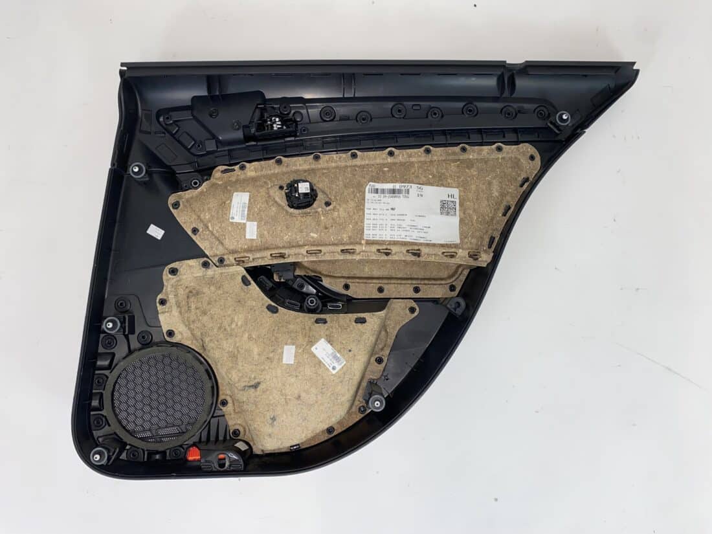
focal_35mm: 26
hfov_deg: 67.3
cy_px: 267
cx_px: 356
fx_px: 535
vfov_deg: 53.1
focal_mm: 4.25
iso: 50
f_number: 1.8
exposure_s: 1/100
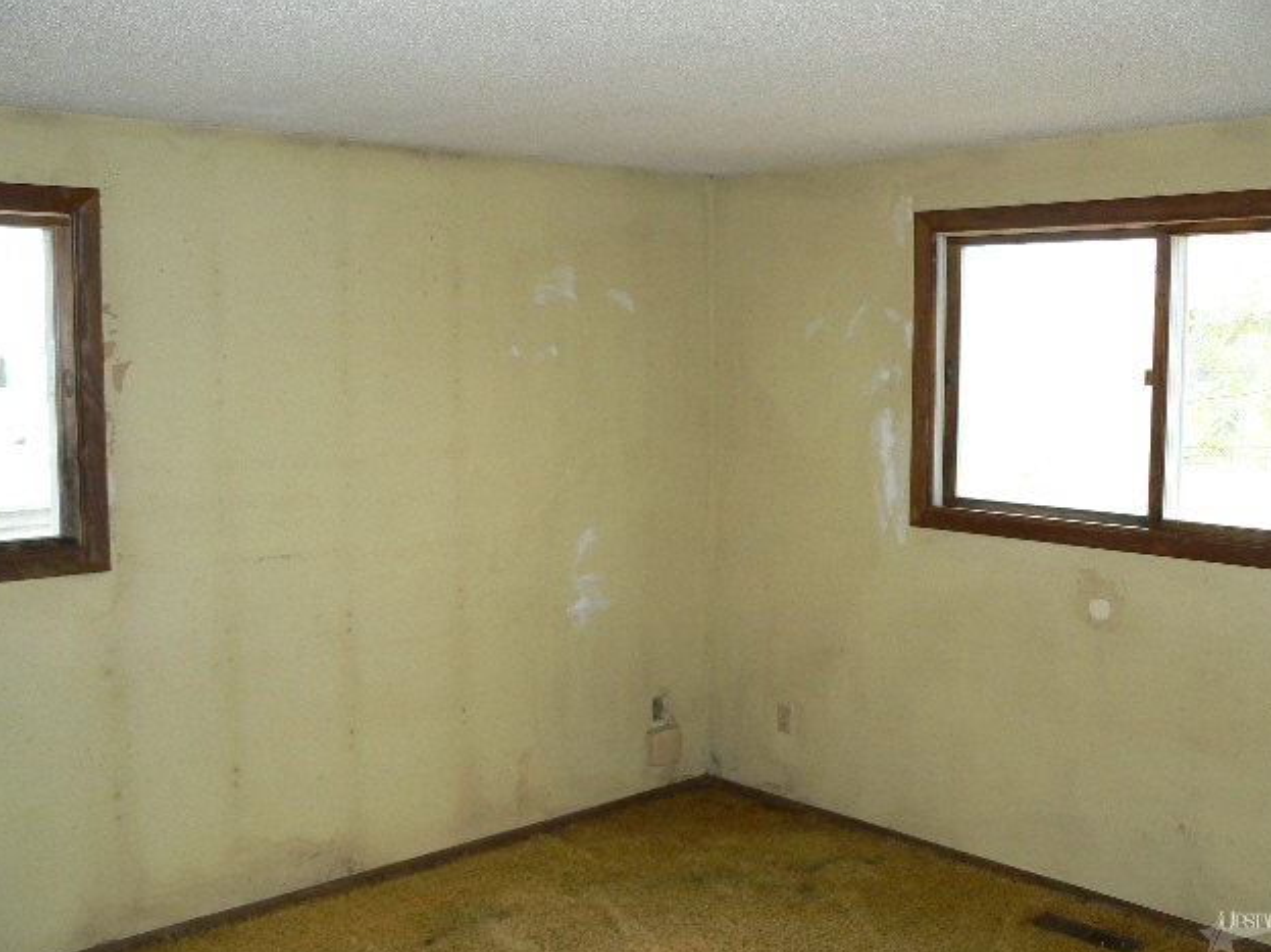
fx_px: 1358
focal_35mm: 37
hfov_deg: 50.1
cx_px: 643
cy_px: 473
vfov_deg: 38.7
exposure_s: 1/30
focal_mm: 6
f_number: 2.8
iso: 125
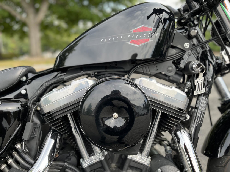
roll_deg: -2.2
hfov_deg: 67.3
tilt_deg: -16.0
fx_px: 173
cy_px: 86
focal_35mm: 26
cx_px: 115
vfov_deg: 53.1
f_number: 1.6
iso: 50
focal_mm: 5.1
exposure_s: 1/563
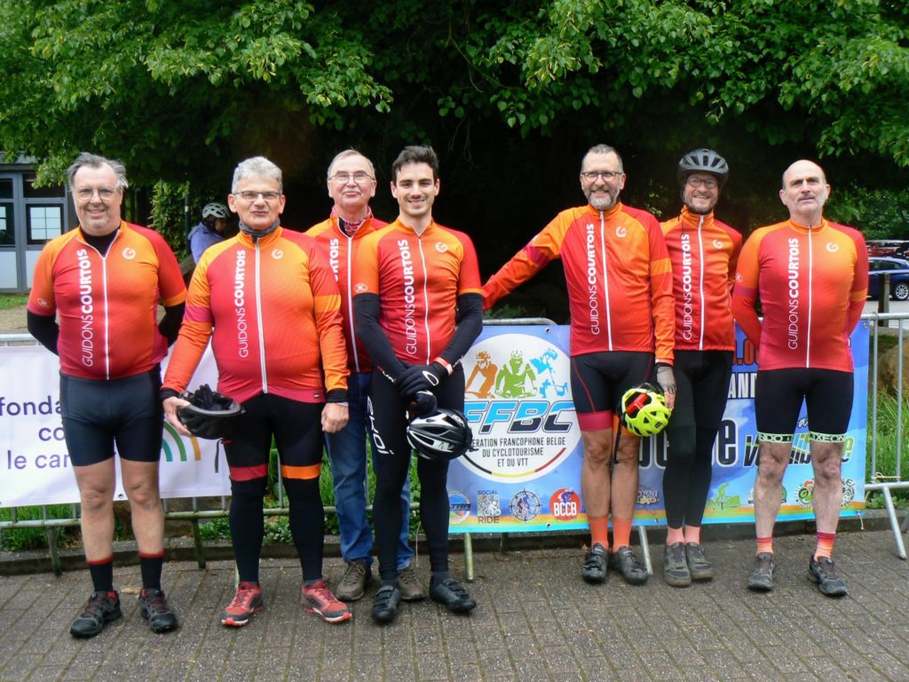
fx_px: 945
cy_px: 341
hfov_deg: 51.4
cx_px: 454
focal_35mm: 36
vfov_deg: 39.7
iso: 80
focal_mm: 6
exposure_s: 1/50
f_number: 4
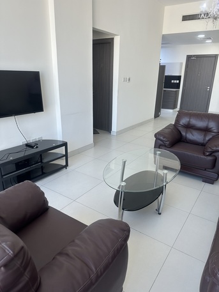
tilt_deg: -18.4
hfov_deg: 56.8
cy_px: 146
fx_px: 202
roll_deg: -2.0
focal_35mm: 24
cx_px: 110
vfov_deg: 71.6
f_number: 1.78
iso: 80
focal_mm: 6.86
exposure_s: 1/121
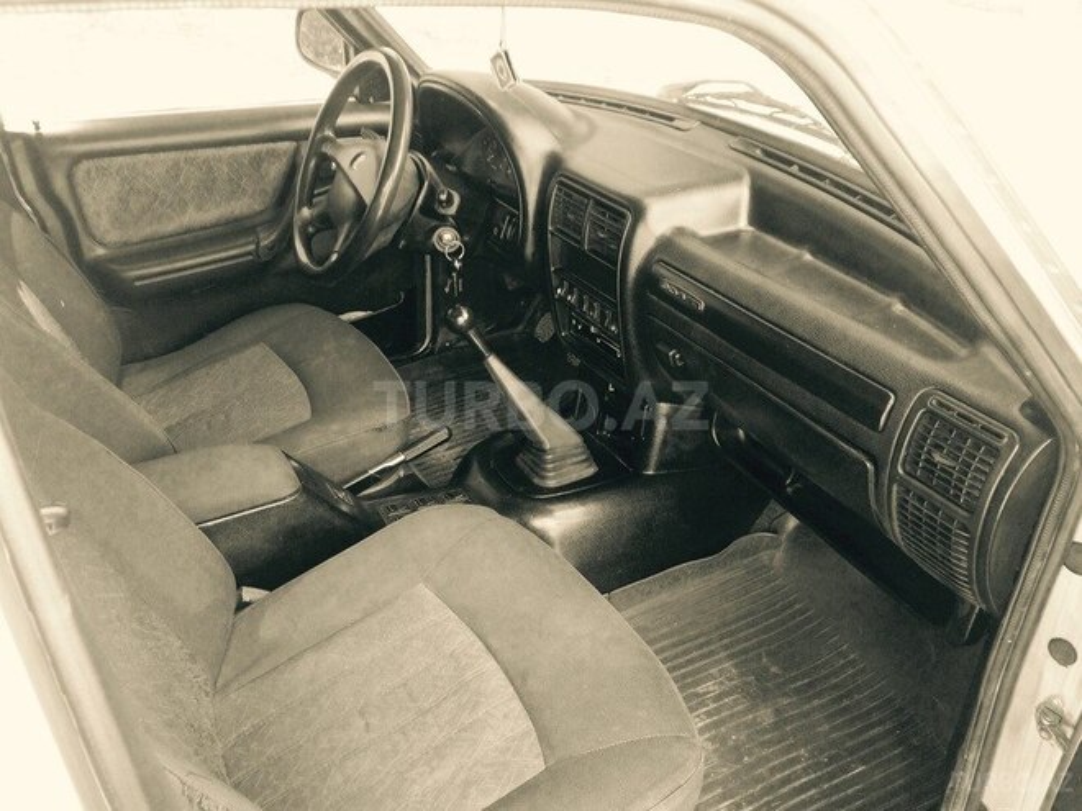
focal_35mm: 29
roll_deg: -0.8
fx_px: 906
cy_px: 406
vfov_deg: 48.2
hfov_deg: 61.7
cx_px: 541
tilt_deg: -31.0
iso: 50
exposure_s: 1/50
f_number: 2.2
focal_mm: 4.15
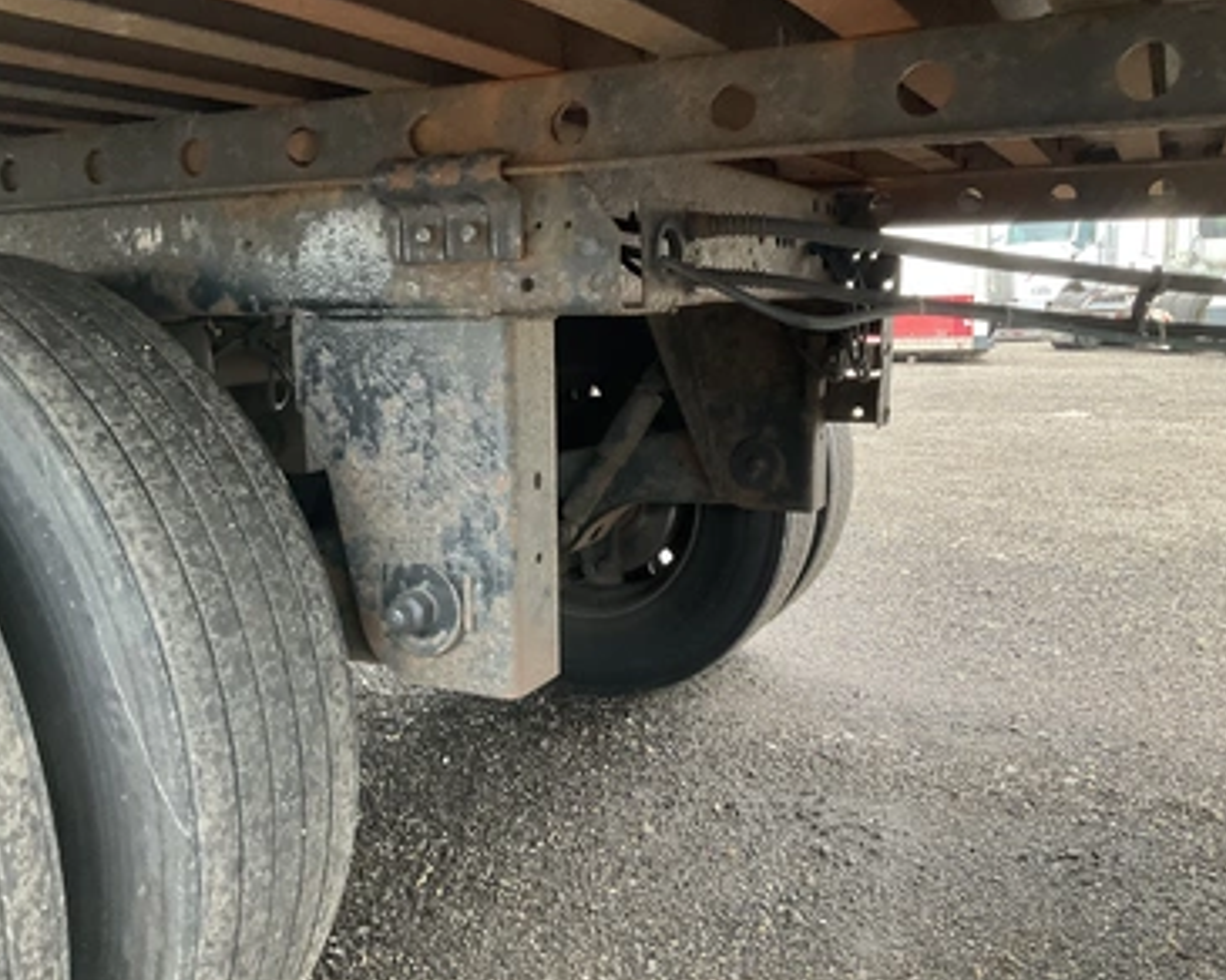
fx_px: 1125
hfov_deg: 57.1
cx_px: 571
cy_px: 490
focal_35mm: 31
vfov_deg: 47.1
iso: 100
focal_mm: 3
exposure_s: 1/60
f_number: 1.8
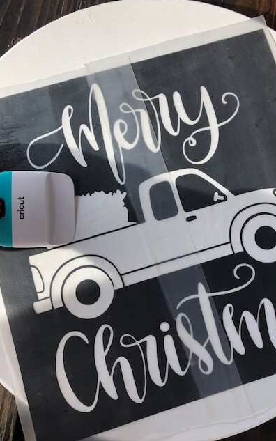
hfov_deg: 41.9
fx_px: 361
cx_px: 140
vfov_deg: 62.9
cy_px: 219
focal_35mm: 30
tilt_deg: -82.2
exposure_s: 1/320
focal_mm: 3.99
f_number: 1.8
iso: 20
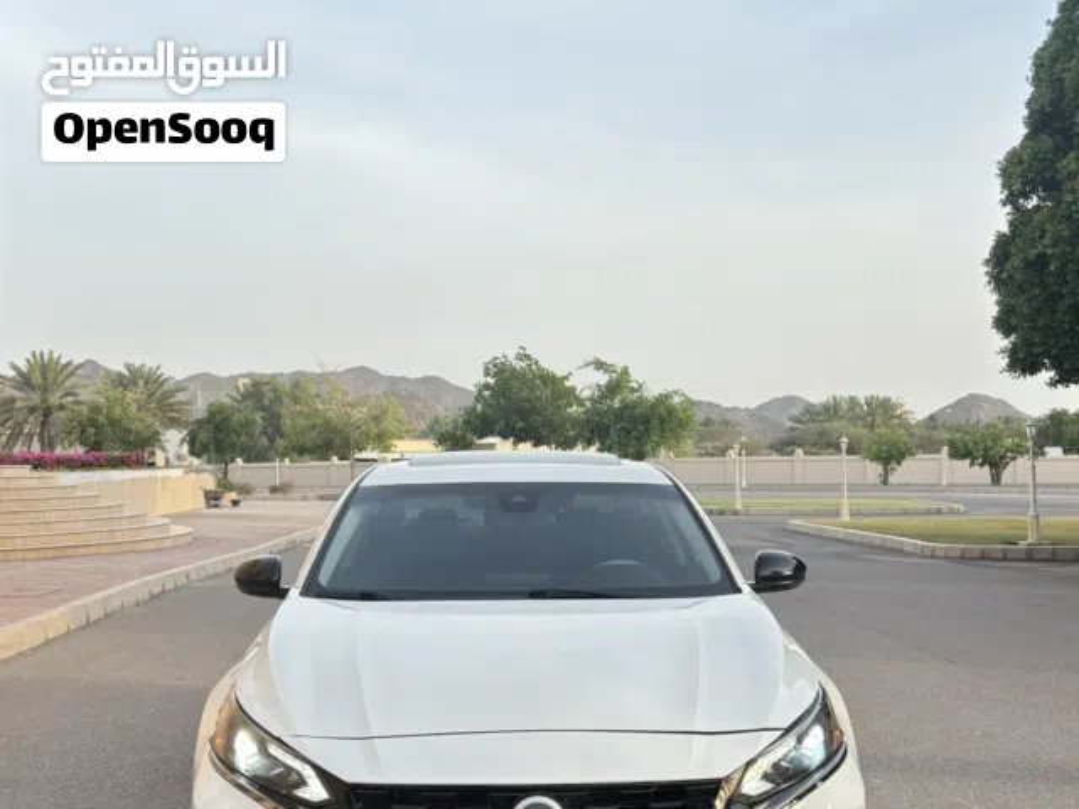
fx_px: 810
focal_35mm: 26
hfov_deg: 67.3
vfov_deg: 53.1
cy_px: 404
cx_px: 540
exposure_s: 1/399
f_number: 1.6
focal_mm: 5.96
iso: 64
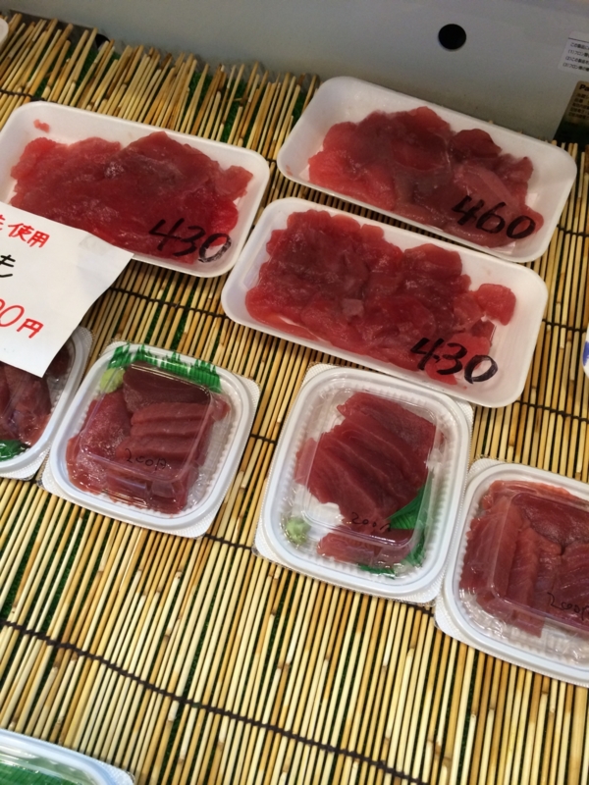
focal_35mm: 30
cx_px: 294
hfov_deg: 46.8
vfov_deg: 60.0
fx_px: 681
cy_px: 392
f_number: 2.2
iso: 64
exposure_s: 1/30
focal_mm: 4.12
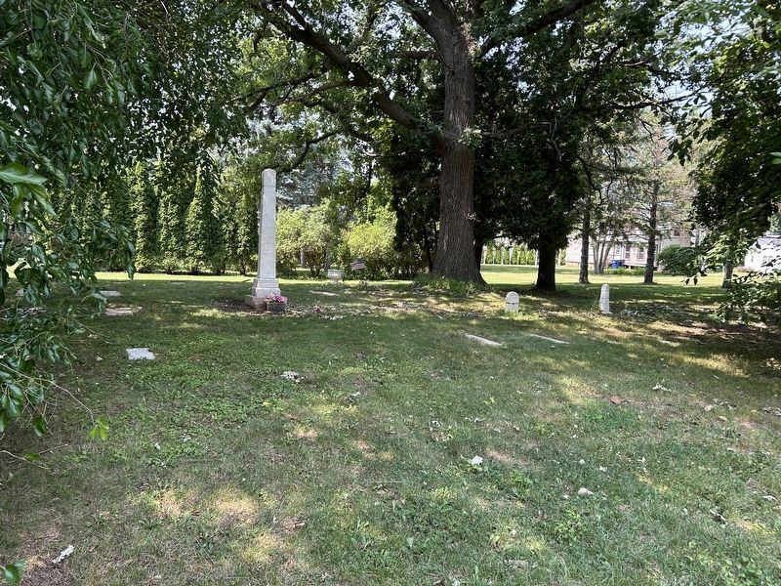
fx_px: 587
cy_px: 293
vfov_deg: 53.1
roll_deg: -1.8
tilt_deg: -5.8
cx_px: 390
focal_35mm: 26
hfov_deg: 67.3
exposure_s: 1/374
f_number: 1.5
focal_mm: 5.7
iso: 50
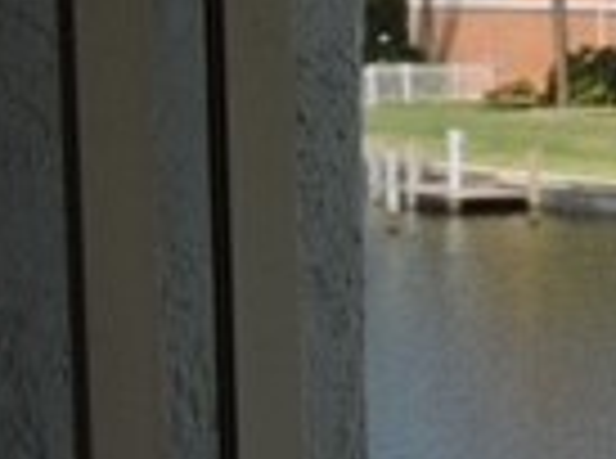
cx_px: 1376
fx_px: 2911
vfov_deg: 9.0
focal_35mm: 164
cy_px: 207
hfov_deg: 10.7
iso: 100
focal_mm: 6.3
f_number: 3.8
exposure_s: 1/400
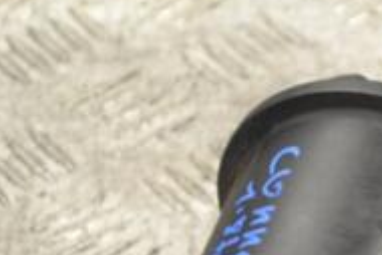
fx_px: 2517
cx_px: 563
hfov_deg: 8.5
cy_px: 307
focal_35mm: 237
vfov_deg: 5.8
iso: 3200
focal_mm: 50
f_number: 6.3
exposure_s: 1/160
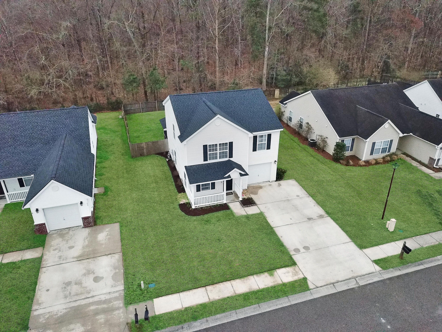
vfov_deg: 53.1
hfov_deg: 67.3
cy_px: 166
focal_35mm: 26
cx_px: 221
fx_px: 332
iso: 1600
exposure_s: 1/4000
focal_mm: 4.73
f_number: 2.2
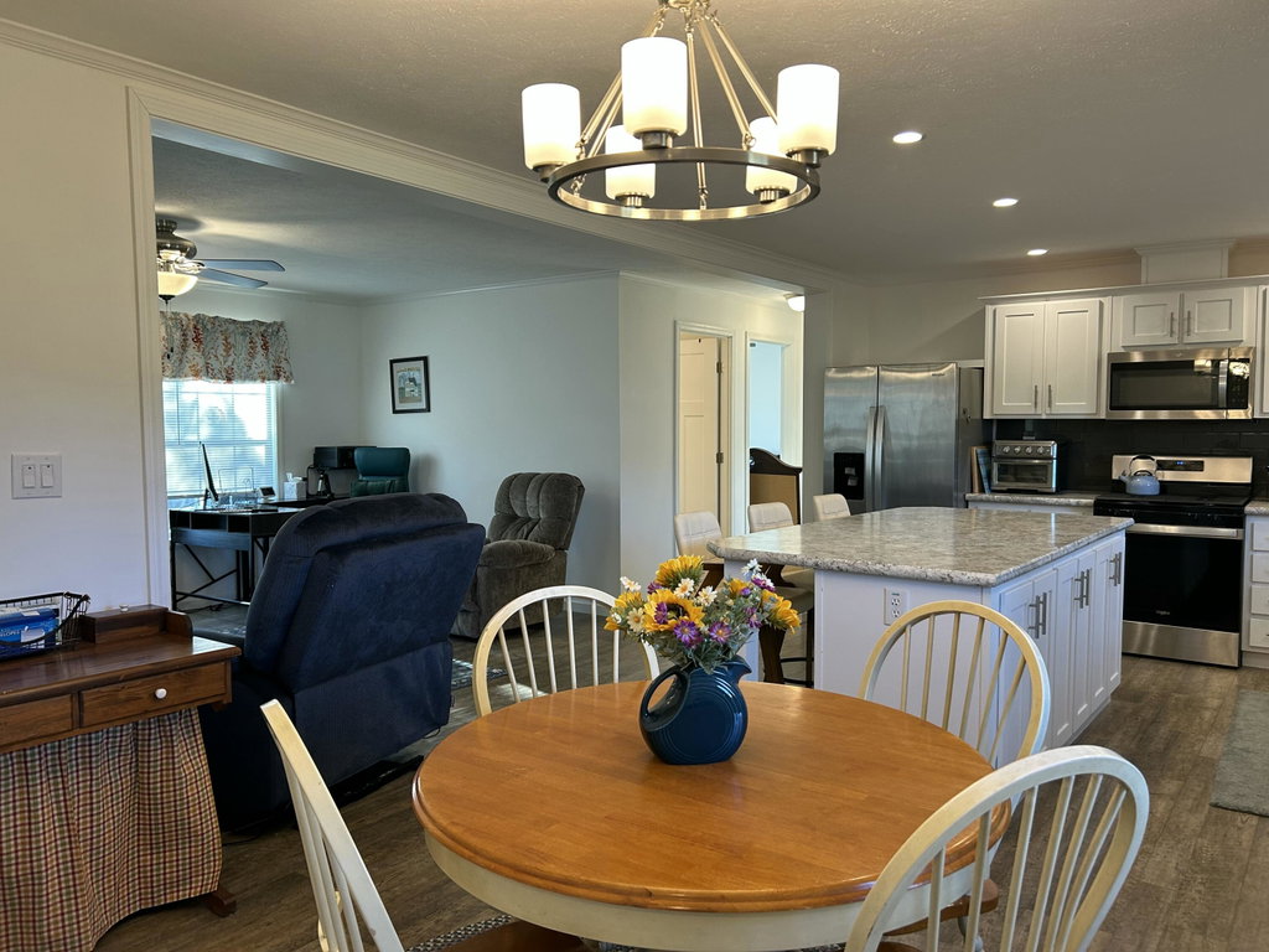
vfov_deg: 53.1
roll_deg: +0.1
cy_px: 476
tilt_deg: -4.5
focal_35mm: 26
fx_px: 953
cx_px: 634
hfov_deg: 67.3
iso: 100
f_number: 1.5
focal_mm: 5.7
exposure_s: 1/120
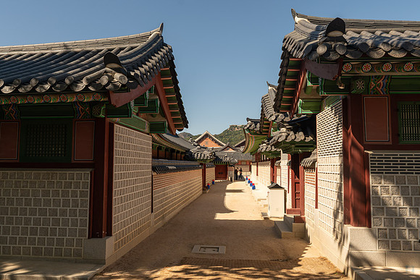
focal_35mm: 31
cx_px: 205
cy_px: 140
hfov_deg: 59.7
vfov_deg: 41.9
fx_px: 366
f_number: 5
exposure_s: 1/500
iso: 64
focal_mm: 29
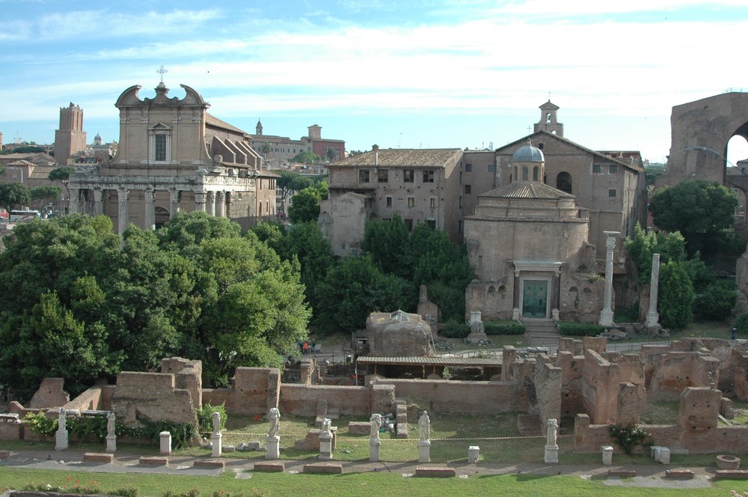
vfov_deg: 36.8
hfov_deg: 53.2
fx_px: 747
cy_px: 248
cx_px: 374
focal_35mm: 36
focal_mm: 24
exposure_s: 1/320
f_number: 9
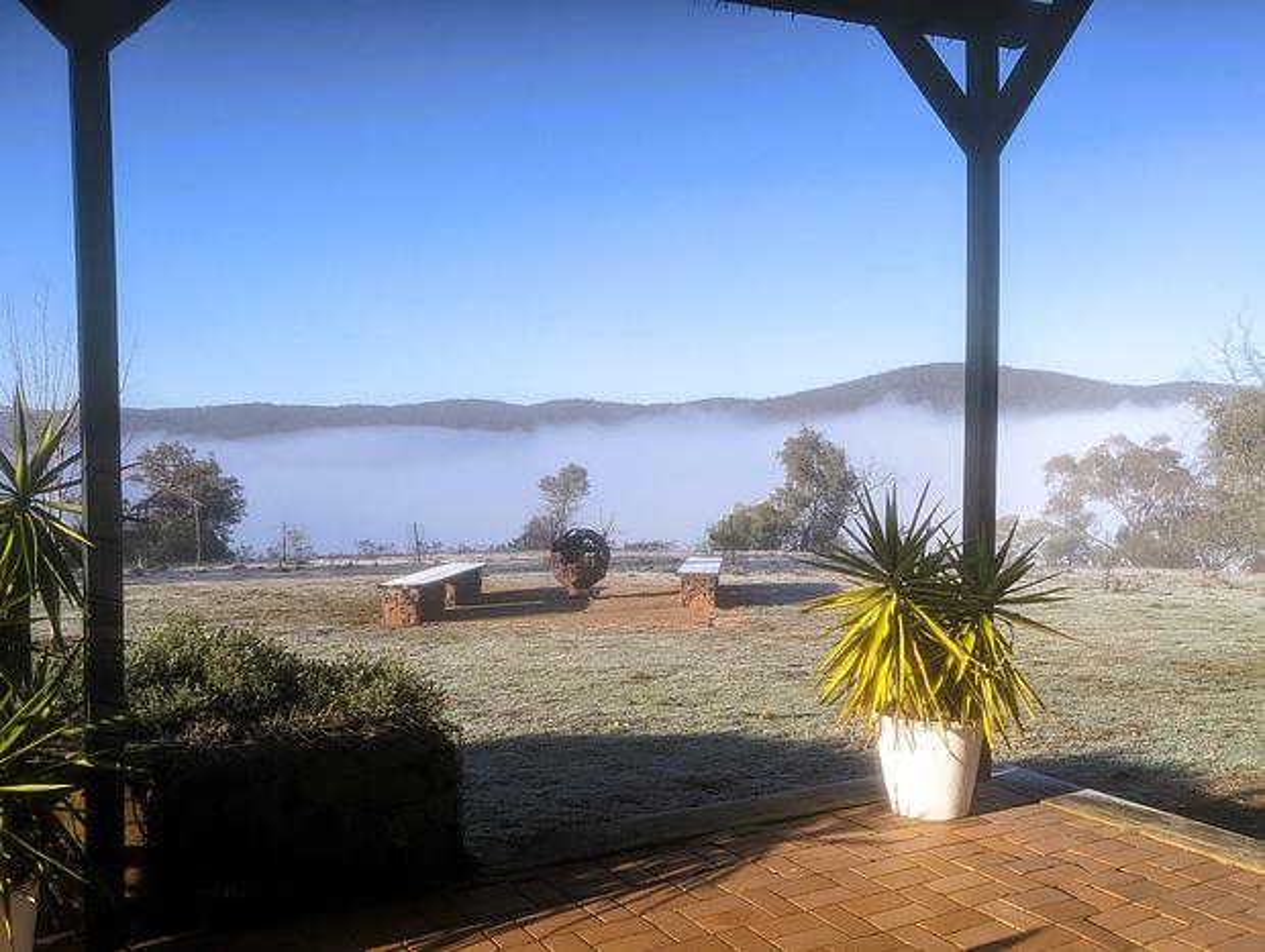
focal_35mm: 27
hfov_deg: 65.2
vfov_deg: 51.5
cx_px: 632
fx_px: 988
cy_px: 476
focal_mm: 4.38
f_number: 1.73
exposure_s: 1/1957
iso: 56
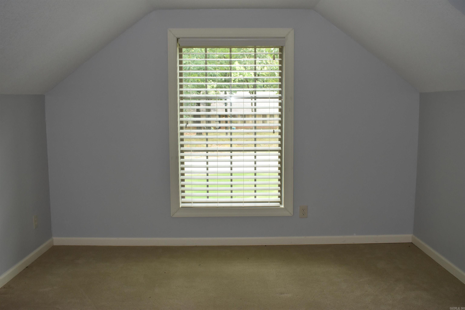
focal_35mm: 33
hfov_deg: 57.2
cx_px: 232
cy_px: 155
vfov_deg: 40.0
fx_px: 426
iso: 720
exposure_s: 1/125
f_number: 5.6
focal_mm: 22
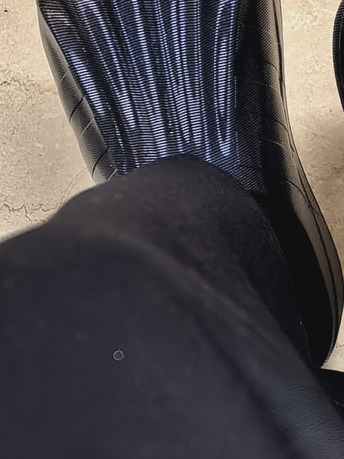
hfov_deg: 10.2
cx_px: 378
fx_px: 1908
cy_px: 108
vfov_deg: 13.7
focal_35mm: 144
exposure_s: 1/33.3
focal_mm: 8.5
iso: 640
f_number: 2
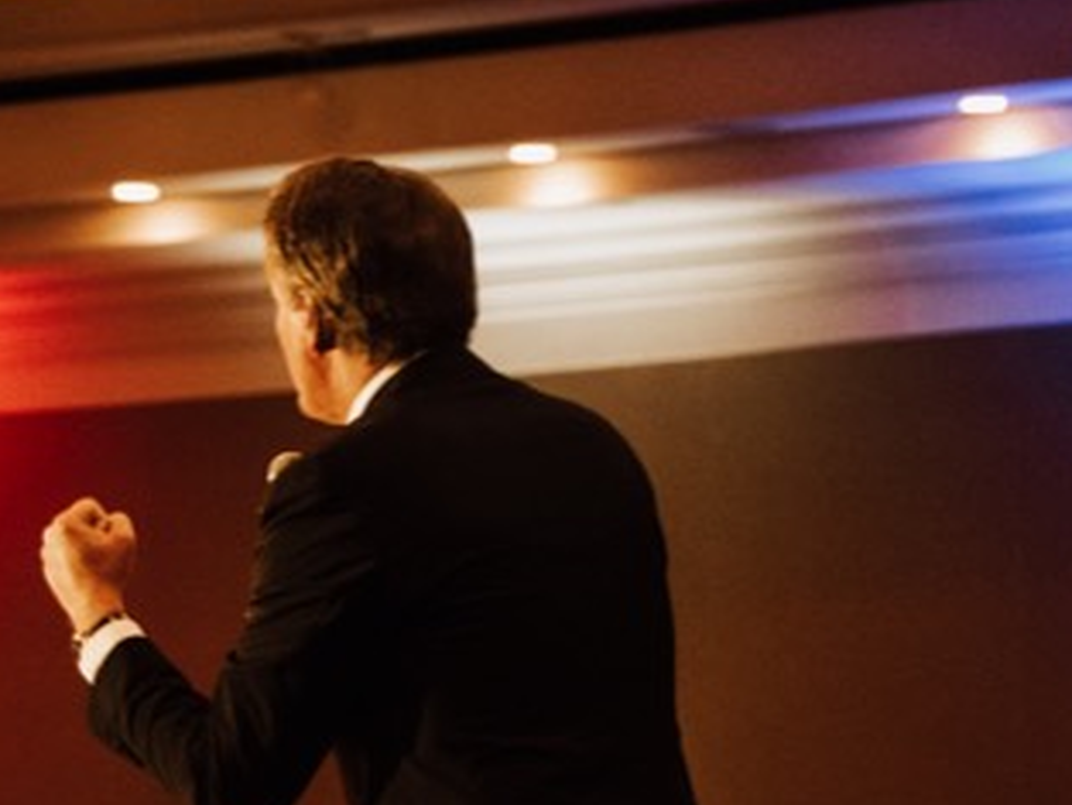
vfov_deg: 5.7
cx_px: 437
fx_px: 7993
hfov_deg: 7.7
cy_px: 1011
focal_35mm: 258
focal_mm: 70
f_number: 3.2
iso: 6400
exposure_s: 1/100
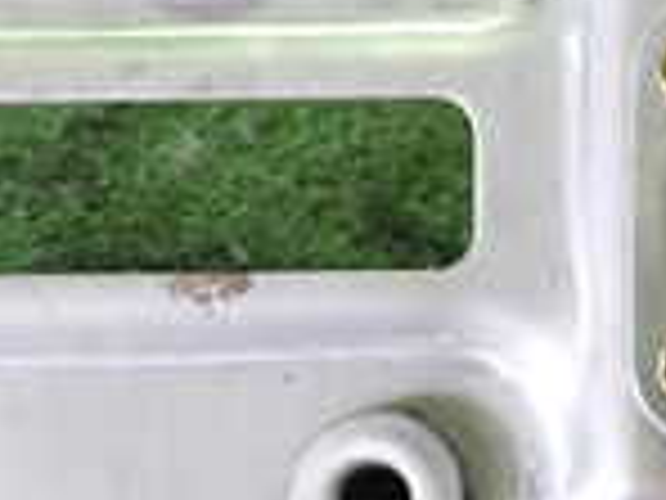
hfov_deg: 15.5
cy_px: 149
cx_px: 806
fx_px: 2347
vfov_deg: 12.1
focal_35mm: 122
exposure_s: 1/60
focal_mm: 5.4
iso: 640
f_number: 2.3
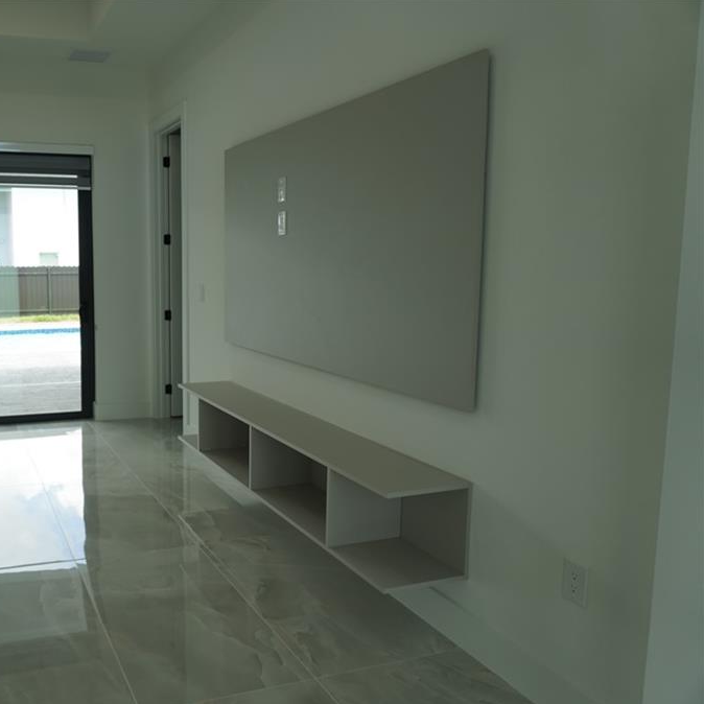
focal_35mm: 31
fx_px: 713
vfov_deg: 52.5
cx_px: 170
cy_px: 353
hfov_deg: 50.2
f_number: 4.5
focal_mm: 16
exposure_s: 1/80
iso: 100
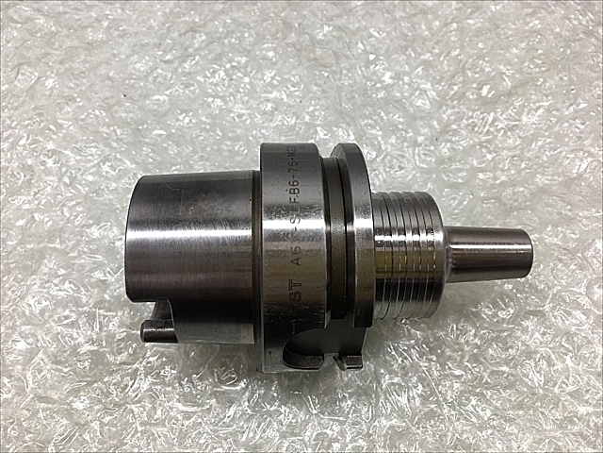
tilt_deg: -63.4
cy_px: 226
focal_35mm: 29
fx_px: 505
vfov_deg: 48.2
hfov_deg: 61.7
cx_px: 302
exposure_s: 1/120
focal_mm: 4.15
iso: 32
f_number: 2.2
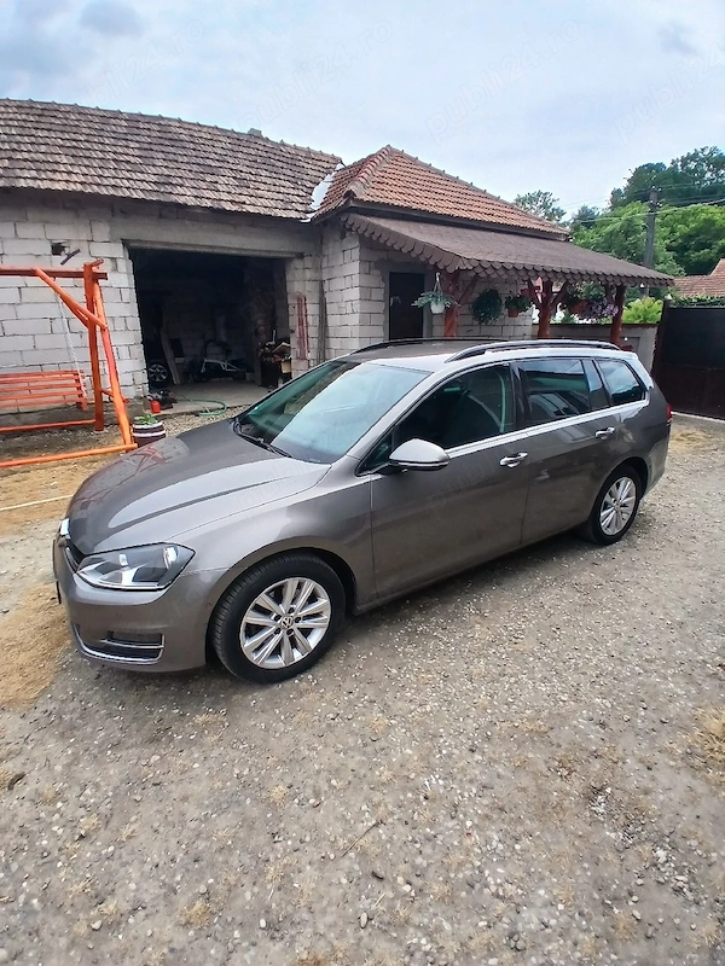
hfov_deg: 74.7
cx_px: 362
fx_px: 475
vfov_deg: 91.0
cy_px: 483
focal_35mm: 17
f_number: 2.2
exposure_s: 1/1250
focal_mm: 1.4
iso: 50
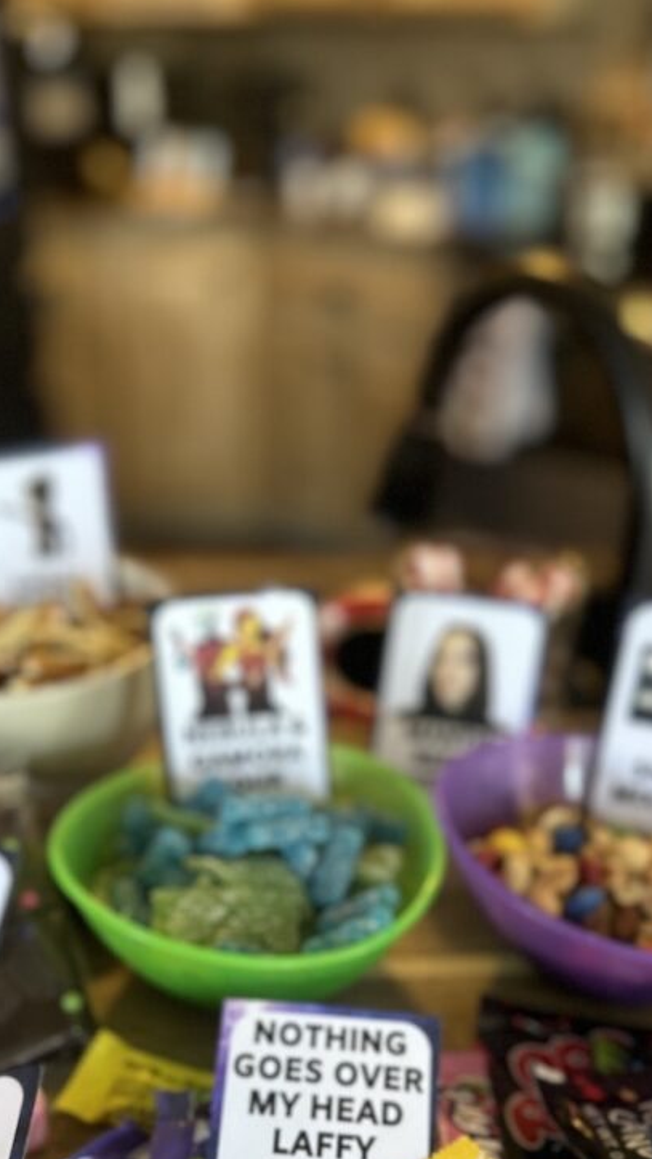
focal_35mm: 37
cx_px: 300
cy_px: 794
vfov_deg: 52.7
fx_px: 1138
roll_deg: -0.3
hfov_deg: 32.0
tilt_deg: -34.2
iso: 400
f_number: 1.78
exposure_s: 1/60
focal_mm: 6.86
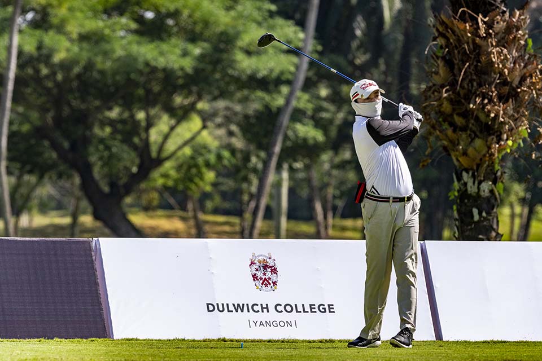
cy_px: 180
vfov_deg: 3.4
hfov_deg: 5.2
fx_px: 6022
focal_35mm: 400
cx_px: 271
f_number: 8
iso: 1000
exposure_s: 1/1600
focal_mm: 400
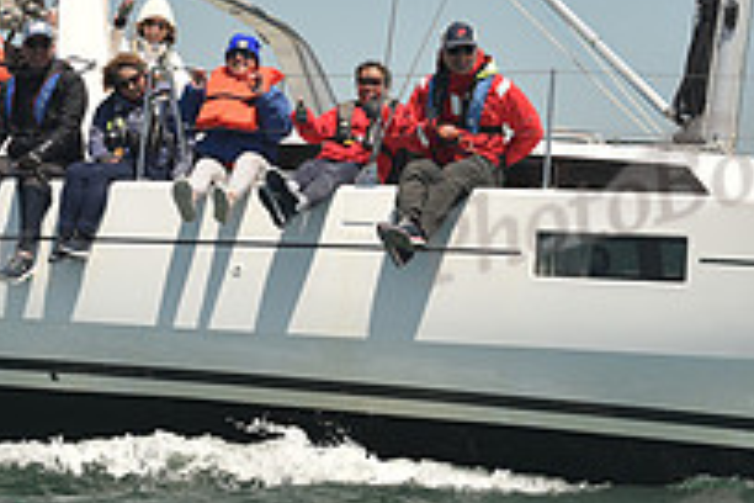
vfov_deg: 6.4
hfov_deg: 9.7
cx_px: 229
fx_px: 4461
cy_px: 50
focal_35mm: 213
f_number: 5.6
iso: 250
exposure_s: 1/800
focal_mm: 75
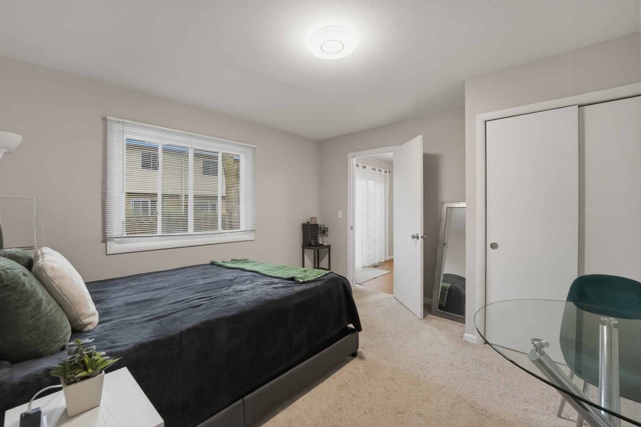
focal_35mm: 15
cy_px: 214
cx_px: 320
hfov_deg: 101.9
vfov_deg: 78.8
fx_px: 260
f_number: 7.1
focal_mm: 14.6
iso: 1000
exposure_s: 1/125
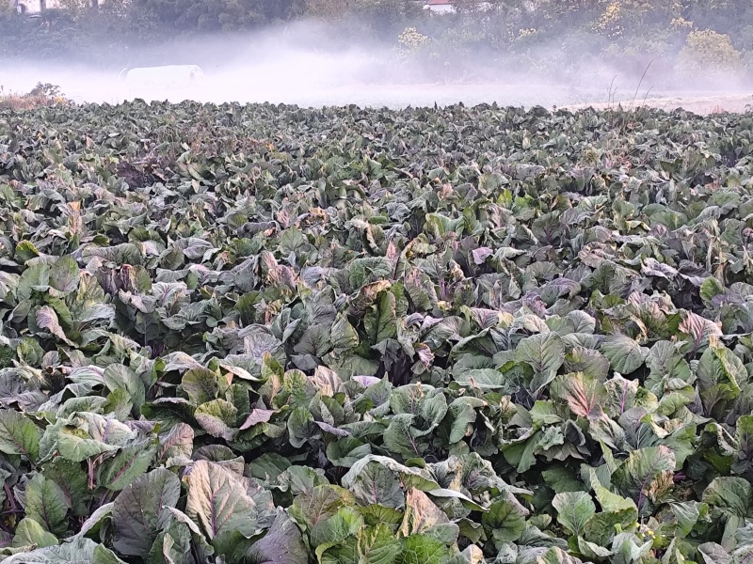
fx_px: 1871
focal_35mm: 86
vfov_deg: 17.2
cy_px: 282
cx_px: 376
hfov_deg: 22.8
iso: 320
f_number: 1.65
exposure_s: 1/50
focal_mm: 6.19
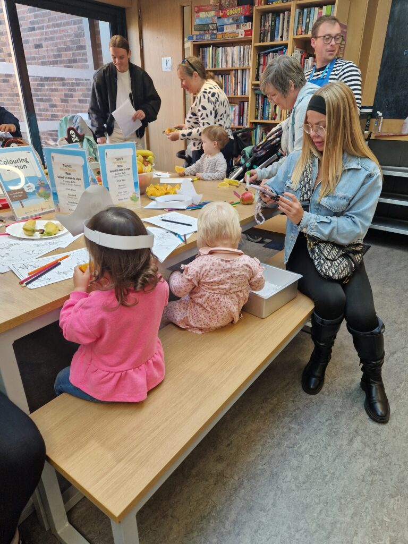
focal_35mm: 23
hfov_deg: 58.9
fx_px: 361
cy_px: 272
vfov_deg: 73.9
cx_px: 204
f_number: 1.8
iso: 50
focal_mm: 5.4
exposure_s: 1/100
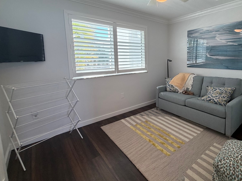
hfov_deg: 82.2
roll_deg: +0.1
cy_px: 74
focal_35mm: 19
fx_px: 133
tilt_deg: -8.4
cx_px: 159
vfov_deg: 68.1
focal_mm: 2.22
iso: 160
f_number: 2.2
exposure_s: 1/120
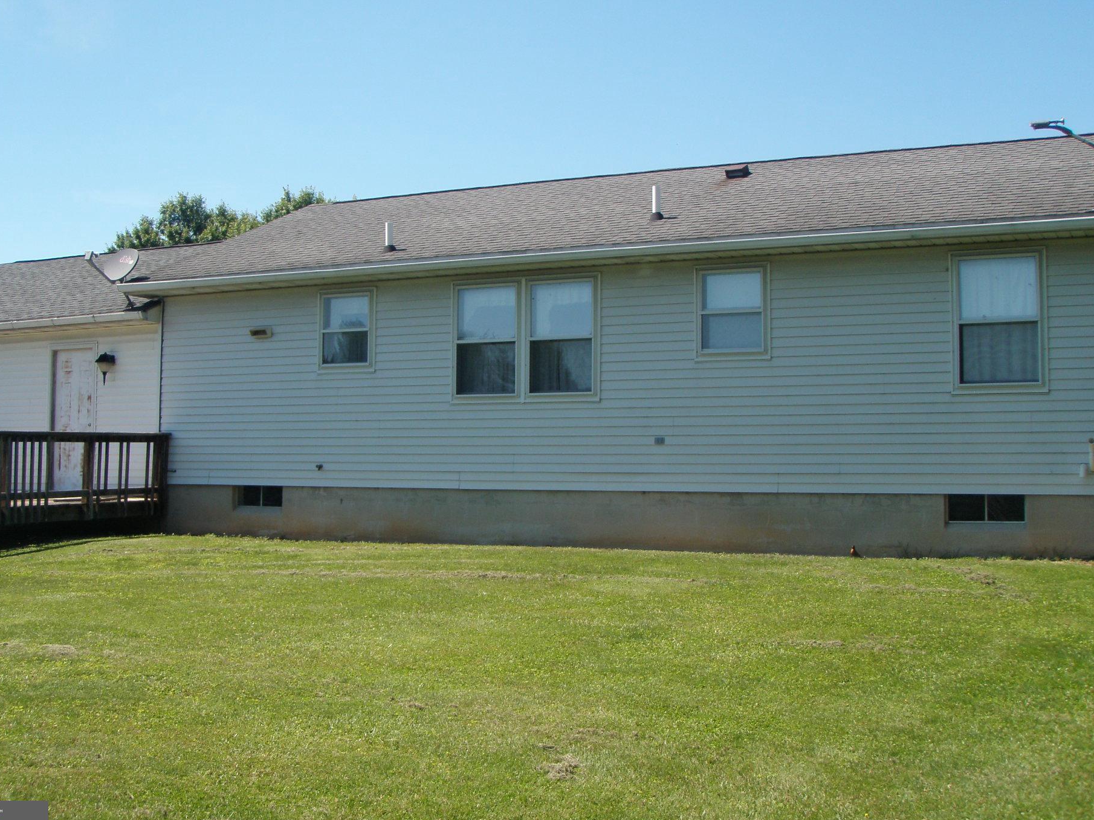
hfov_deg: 43.8
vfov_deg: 33.6
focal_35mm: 43
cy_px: 386
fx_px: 1359
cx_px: 516
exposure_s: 1/500
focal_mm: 6.7
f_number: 3.5
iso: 80
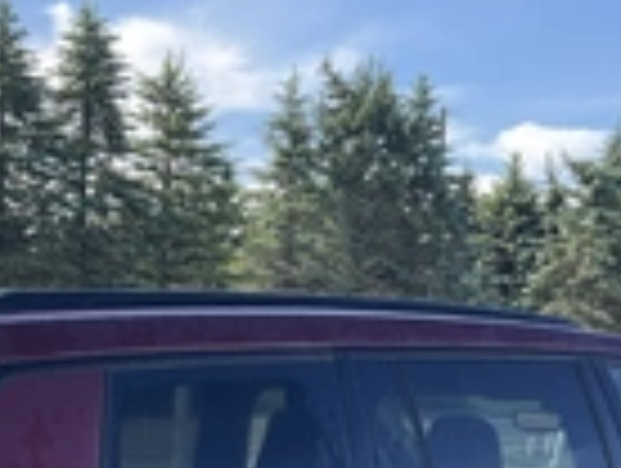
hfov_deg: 23.2
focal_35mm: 84
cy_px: 648
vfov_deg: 16.4
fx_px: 1510
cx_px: 234
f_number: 1.8
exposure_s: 1/331
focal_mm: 3
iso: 25
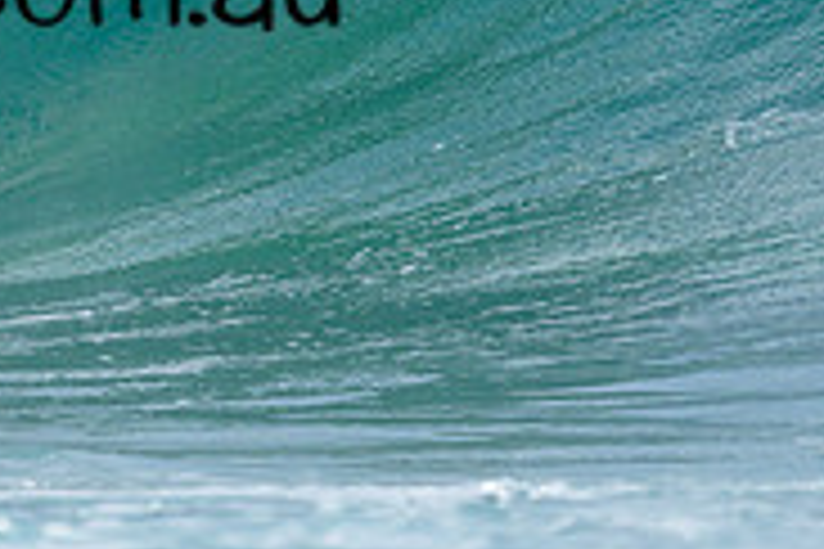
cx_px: -135
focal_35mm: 2540
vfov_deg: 0.5
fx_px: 58133
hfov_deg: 0.8
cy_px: -79
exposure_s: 1/2000
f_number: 6.3
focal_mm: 800
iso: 180
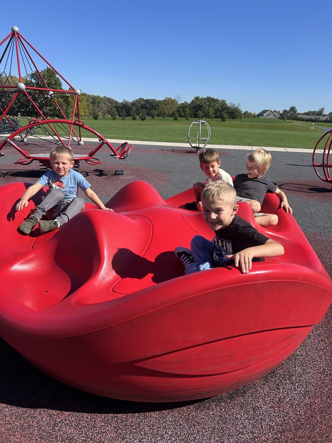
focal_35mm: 26
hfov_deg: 53.1
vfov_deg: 67.3
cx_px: 166
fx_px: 332
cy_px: 222
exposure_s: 1/3356
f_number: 1.5
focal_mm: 5.7
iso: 50
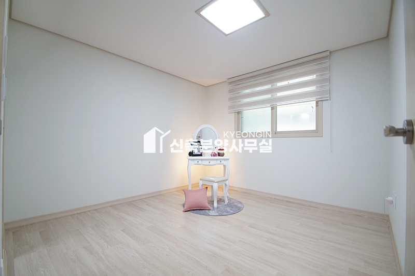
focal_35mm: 15
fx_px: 173
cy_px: 138
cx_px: 208
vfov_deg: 77.2
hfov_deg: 100.4
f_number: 3.5
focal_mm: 10
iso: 800
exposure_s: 1/100
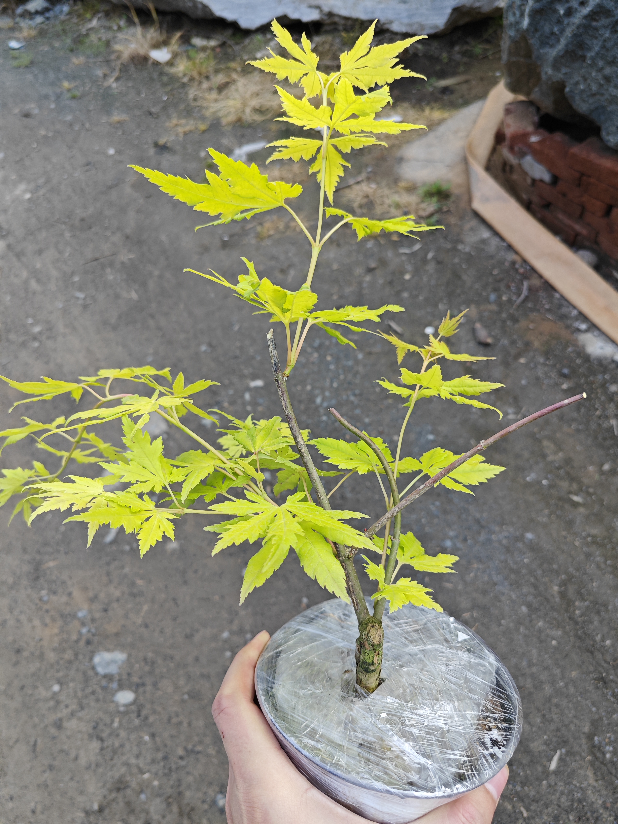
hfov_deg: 58.9
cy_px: 412
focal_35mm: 23
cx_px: 309
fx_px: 547
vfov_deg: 73.9
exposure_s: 1/1876
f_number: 1.8
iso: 200
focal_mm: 5.43
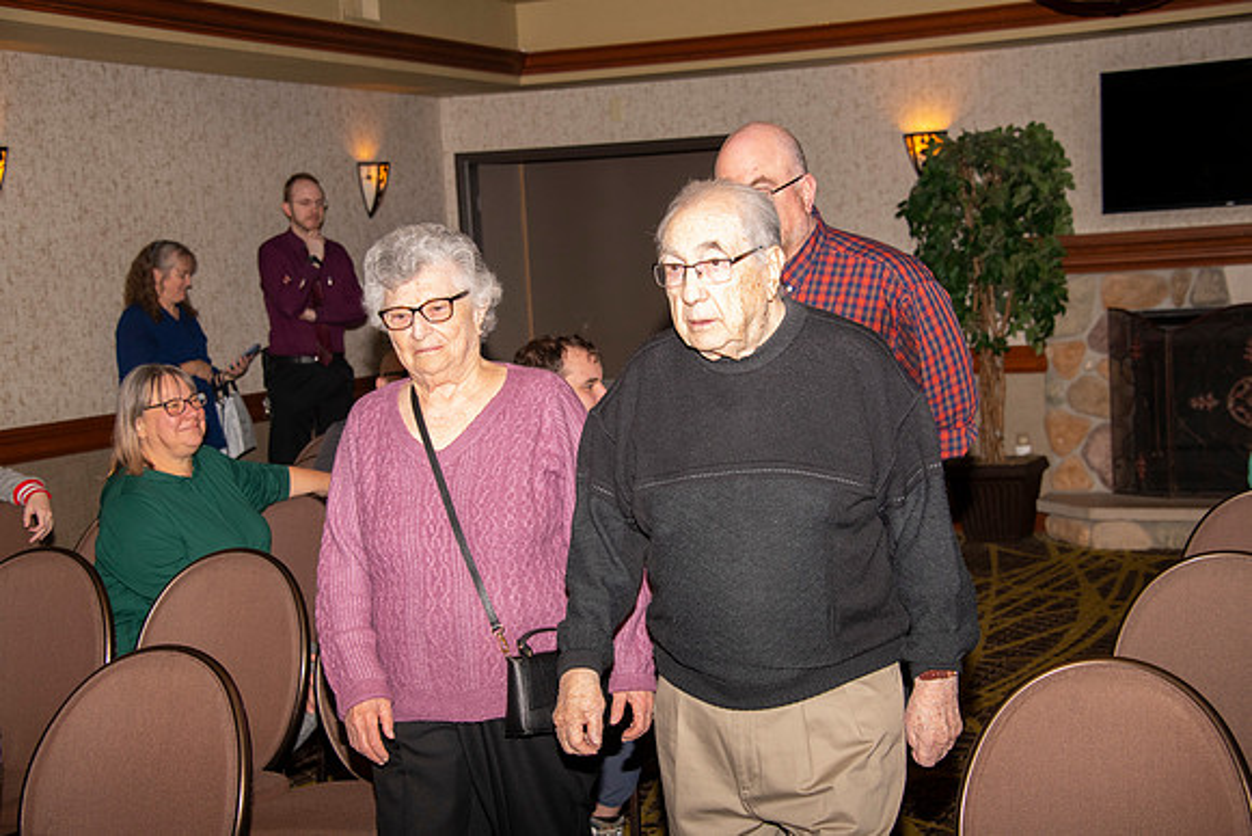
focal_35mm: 65
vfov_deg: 20.9
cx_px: 626
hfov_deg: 31.0
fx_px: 2261
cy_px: 418
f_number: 6.3
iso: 1250
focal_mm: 65
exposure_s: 1/160
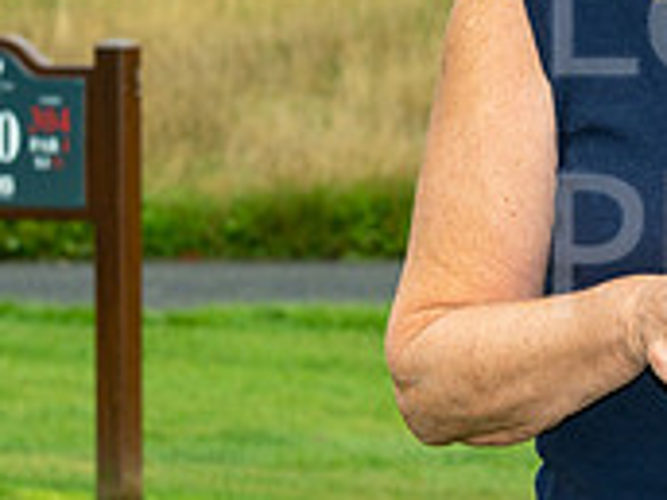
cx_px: 1179
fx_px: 5973
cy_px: -21
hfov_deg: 6.3
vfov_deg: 4.8
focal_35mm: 310
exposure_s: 1/160
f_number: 7.1
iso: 200
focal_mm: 70
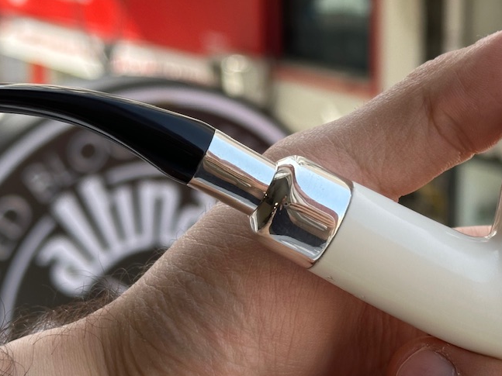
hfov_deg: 20.6
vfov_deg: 15.6
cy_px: 198
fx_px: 1377
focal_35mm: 95
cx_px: 340
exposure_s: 1/681
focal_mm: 6.86
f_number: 1.78
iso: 64
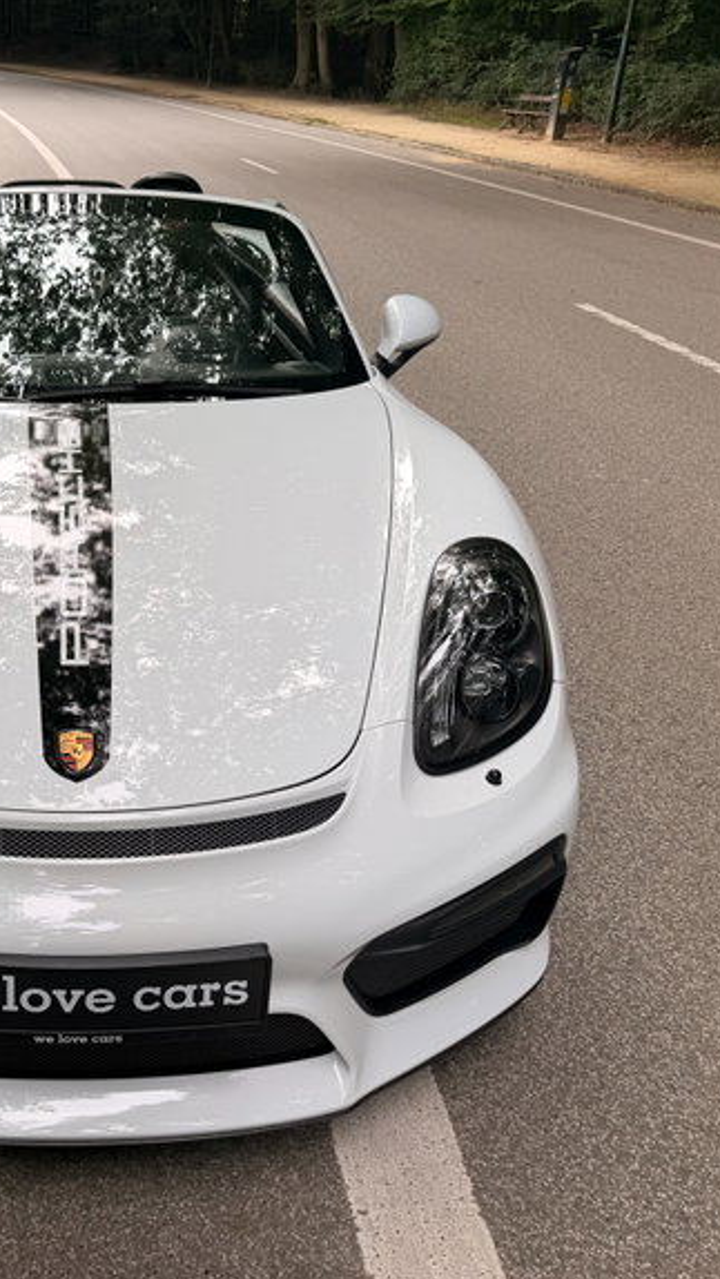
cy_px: 640
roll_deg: -1.9
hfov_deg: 32.1
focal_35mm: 35
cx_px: 71
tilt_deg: -25.4
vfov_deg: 56.6
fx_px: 1188
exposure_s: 1/612
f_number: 1.78
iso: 80
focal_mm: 6.76
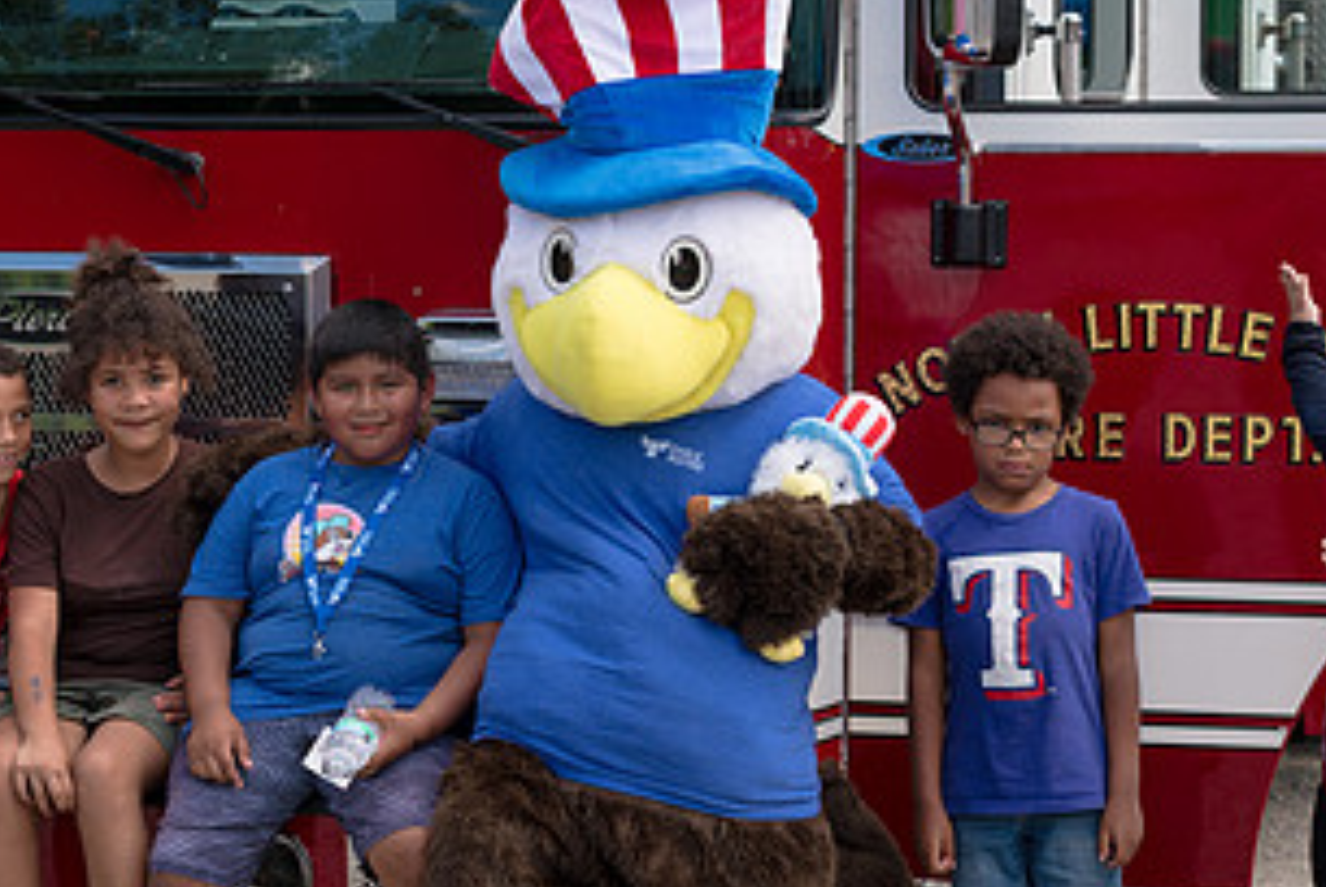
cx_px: 478
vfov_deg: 10.3
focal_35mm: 133
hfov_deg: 15.4
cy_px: 524
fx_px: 4903
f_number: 5.6
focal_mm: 70
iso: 64
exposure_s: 1/250
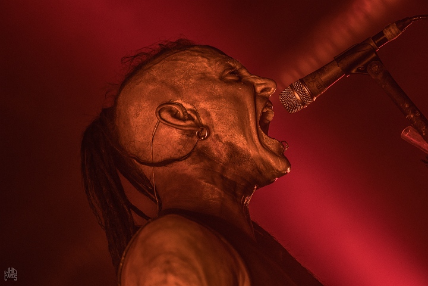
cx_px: 214
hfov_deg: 12.2
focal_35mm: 168
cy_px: 143
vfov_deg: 8.2
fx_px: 1997
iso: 320
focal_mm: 112
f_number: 2.8
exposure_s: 1/100
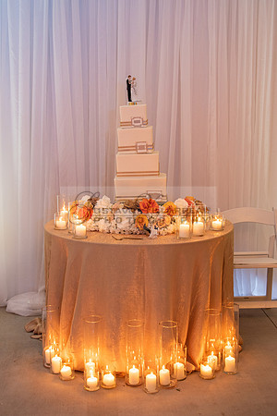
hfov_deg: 26.6
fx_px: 585
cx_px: 138
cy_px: 197
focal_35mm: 51
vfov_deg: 39.1
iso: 640
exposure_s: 1/80
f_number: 2.8
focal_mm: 31
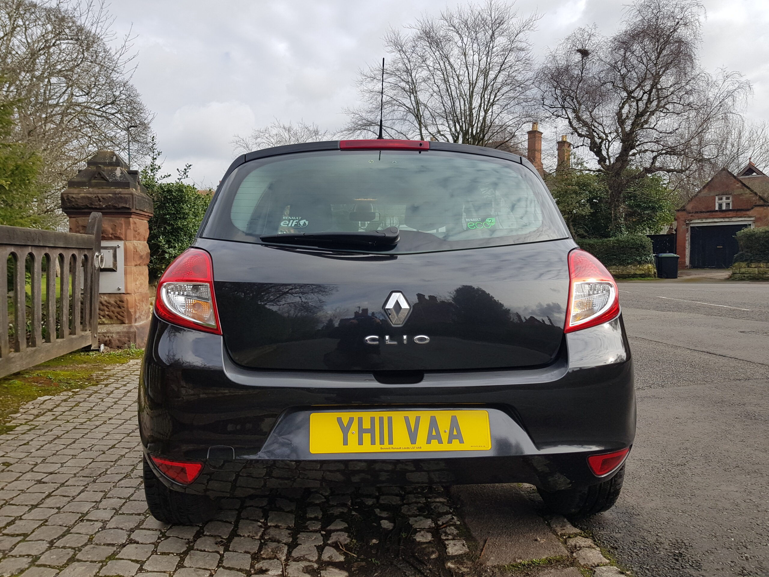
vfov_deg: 53.1
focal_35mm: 26
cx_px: 384
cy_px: 288
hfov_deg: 67.3
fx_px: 578
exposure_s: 1/1228
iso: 40
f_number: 1.7
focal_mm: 4.2
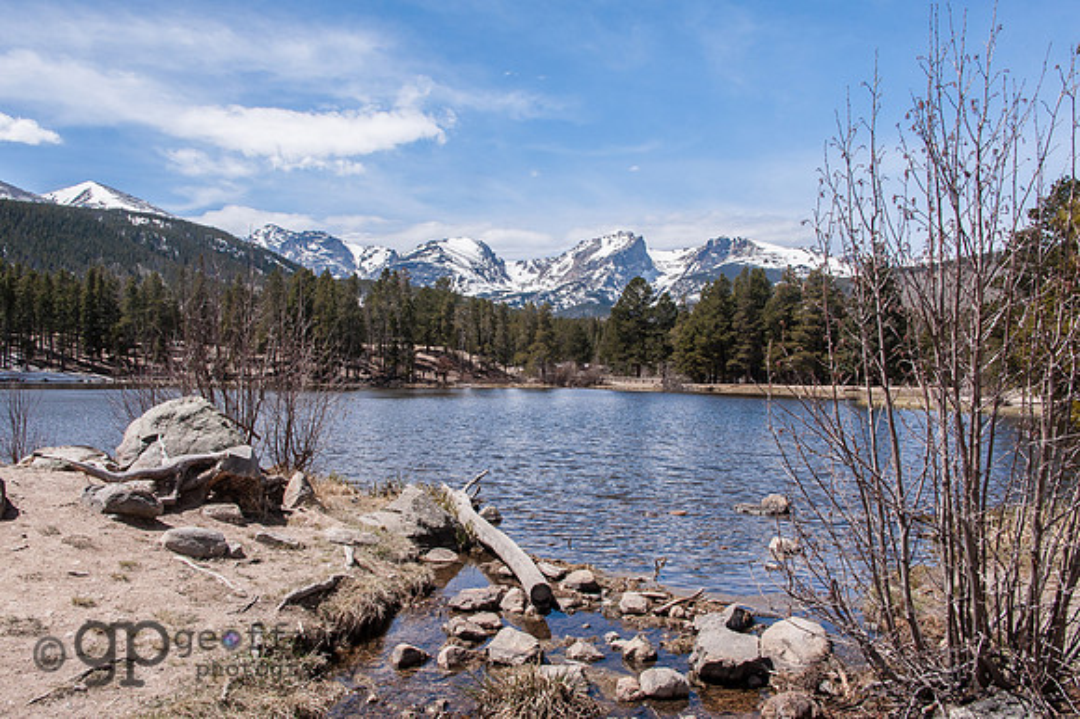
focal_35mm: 29
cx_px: 540
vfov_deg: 44.5
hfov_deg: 63.2
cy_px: 360
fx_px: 878
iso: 800
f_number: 20
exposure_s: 1/160
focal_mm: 28
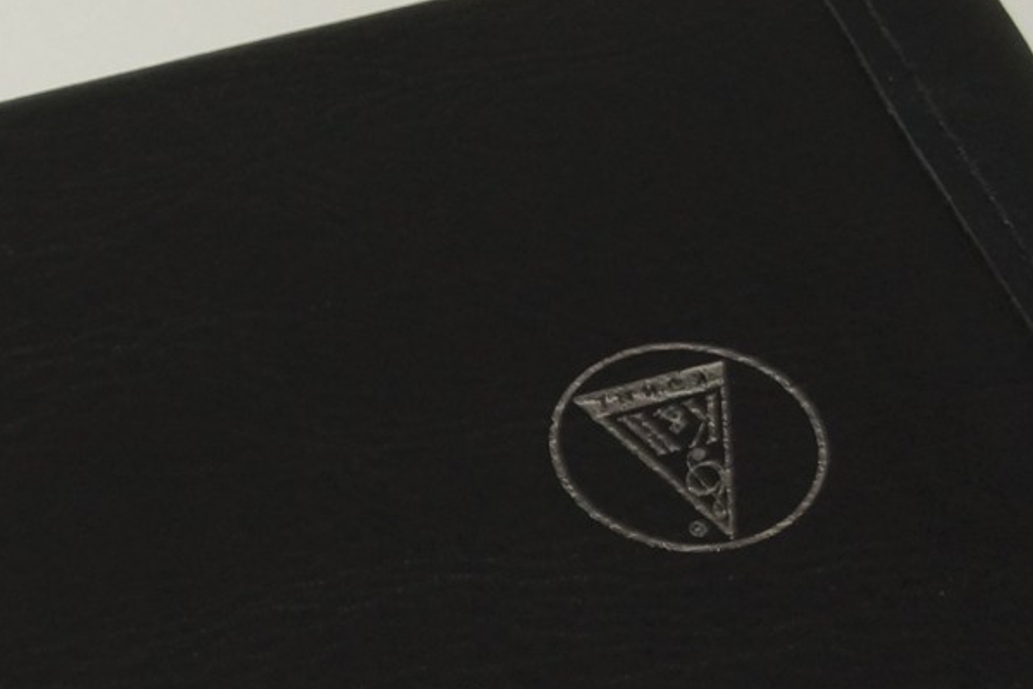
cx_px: -133
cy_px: 781
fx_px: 4304
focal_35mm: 150
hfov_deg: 13.4
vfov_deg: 9.1
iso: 800
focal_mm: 30
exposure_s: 1/60
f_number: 4.5
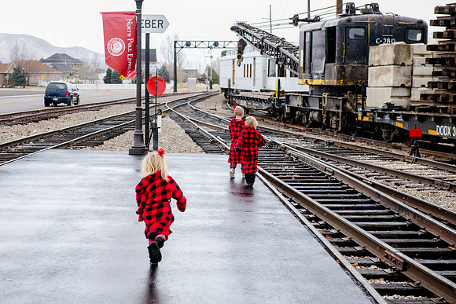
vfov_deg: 16.4
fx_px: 1055
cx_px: 191
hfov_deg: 24.4
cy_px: 133
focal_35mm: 83
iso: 800
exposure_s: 1/640
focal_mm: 70
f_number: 5
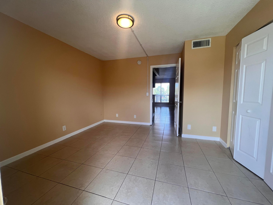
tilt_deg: -5.3
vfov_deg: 89.9
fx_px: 103
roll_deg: +0.7
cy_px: 102
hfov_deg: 106.2
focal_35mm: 13
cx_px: 136
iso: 50
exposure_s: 1/120
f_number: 1.8
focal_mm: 1.57
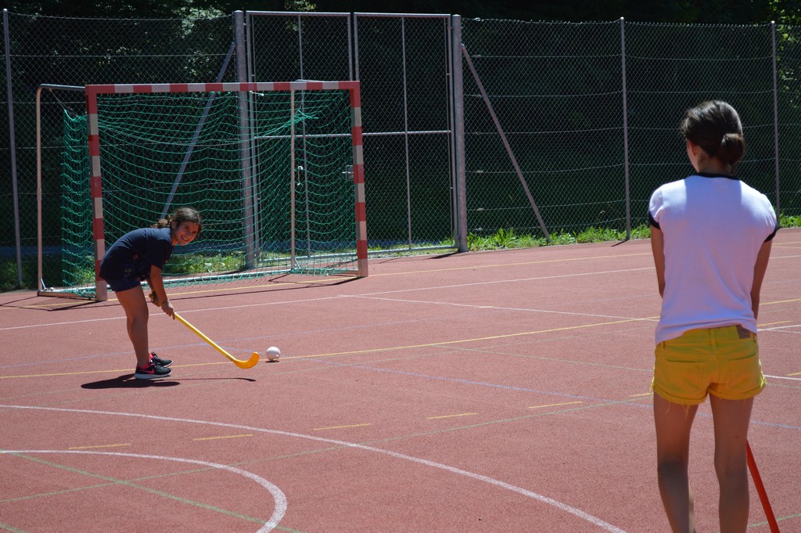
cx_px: 400
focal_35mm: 82
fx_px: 1834
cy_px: 266
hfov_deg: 24.6
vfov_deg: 16.5
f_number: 5.6
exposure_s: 1/1000
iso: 360
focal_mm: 55
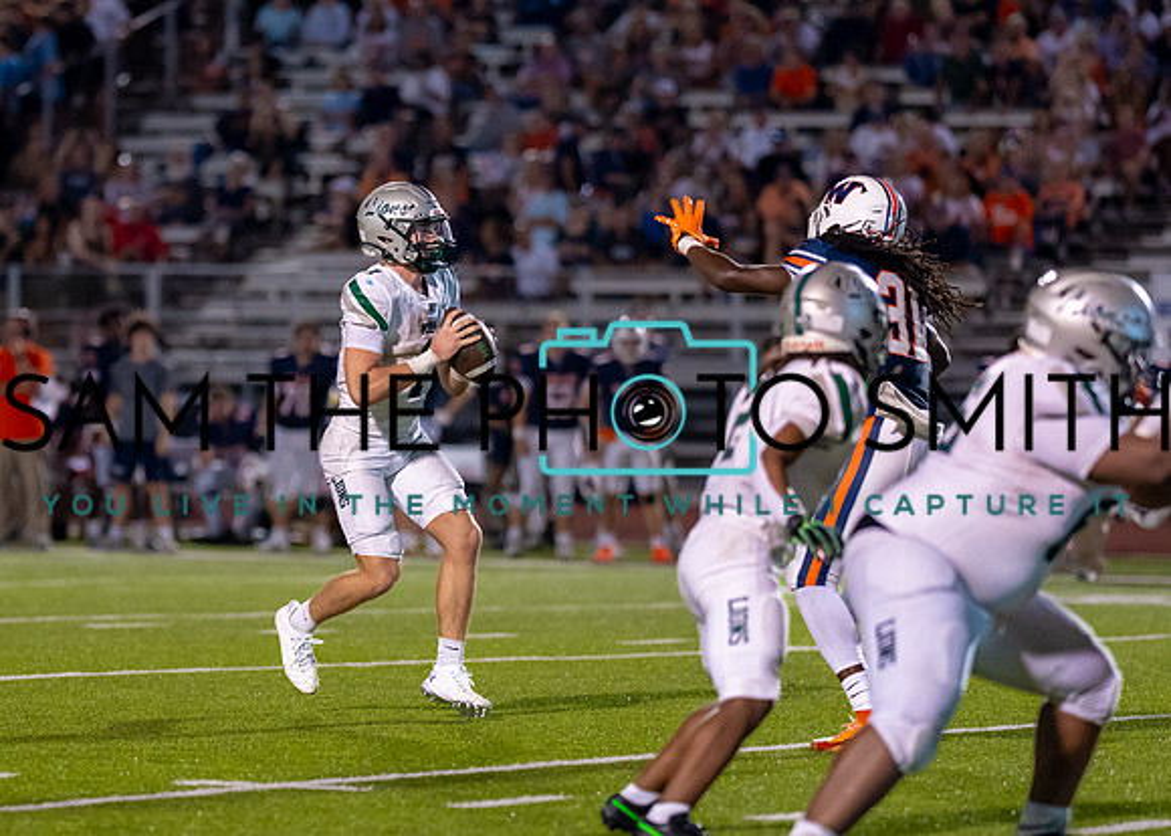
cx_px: 373
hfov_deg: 7.7
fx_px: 8692
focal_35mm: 261
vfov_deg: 5.5
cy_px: 381
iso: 1600
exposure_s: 1/1000
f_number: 1.8
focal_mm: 135
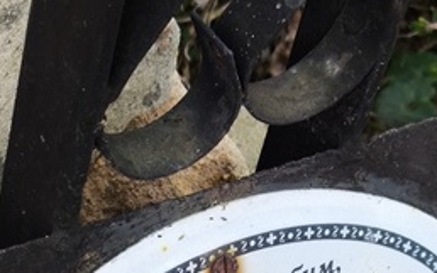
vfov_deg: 7.8
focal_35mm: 164
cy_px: 441
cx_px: 80
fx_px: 1952
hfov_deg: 12.7
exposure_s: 1/120
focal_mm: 4.71
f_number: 1.7
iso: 80
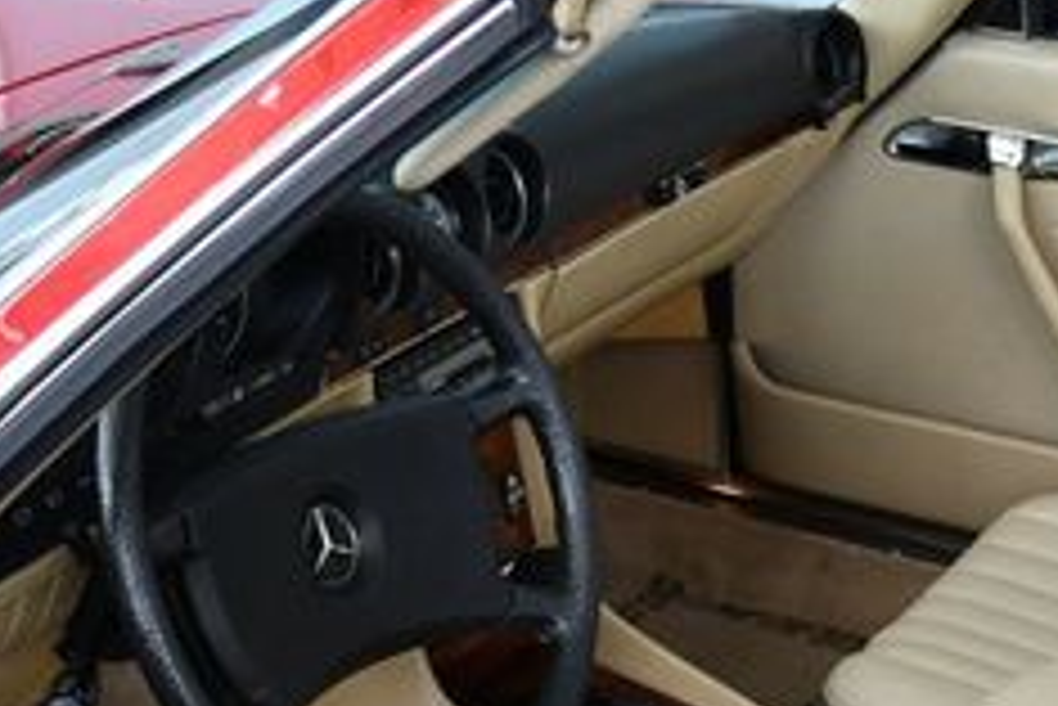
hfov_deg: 20.6
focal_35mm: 98
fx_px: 2882
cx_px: 828
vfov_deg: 13.6
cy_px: 823
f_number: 3.5
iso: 500
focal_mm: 18
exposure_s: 1/250
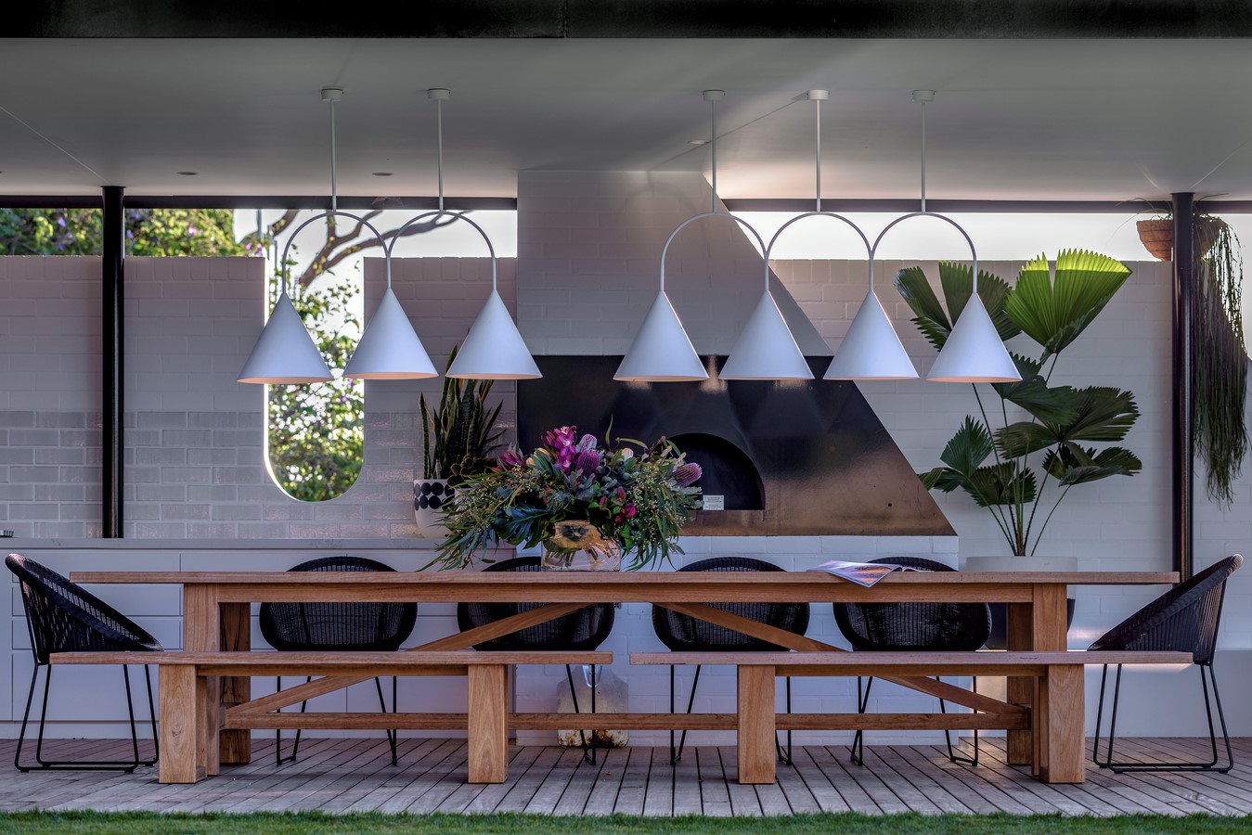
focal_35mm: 105
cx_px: 626
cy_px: 418
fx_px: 3652
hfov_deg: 19.5
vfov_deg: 13.0
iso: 64
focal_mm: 105
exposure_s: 1/125
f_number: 4
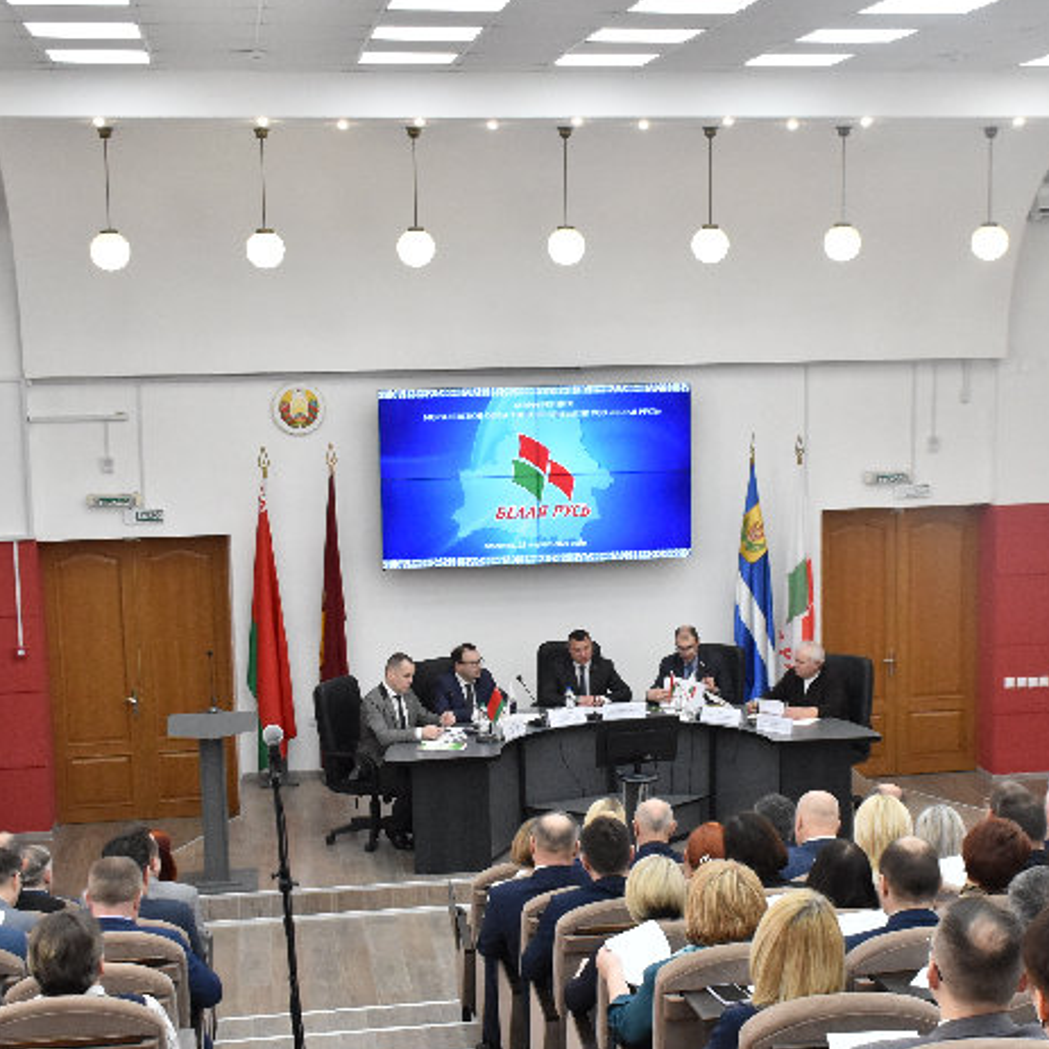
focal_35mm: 59
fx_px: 2023
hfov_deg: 29.0
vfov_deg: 29.1
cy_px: 575
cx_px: 639
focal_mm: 26
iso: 1600
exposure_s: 1/160
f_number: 6.3
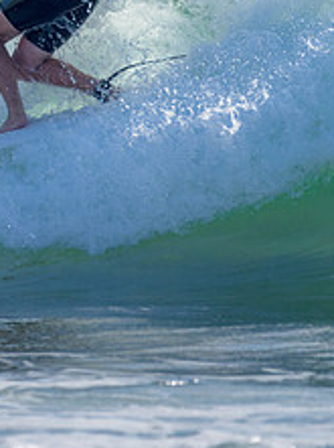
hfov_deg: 1.0
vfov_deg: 1.3
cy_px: 0
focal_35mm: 1550
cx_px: -84
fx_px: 19999
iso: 200
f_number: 5.6
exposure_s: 1/2000
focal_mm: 500
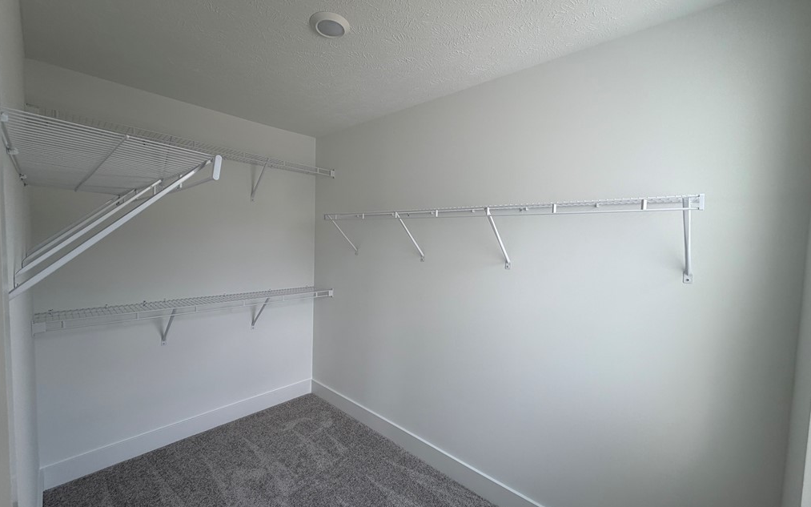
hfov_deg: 101.5
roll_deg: -1.5
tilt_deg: -2.9
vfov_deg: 74.8
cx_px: 406
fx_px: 332
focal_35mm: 15
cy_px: 256
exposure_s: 1/147
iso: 40
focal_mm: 2.22
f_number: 2.2
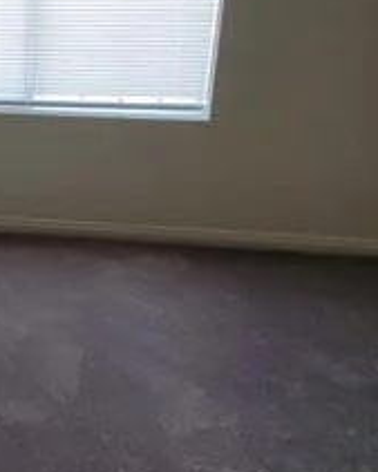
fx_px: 503
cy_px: 47
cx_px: -83
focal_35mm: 36
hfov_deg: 33.1
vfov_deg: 45.5
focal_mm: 2.2
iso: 80
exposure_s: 1/120
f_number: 2.2
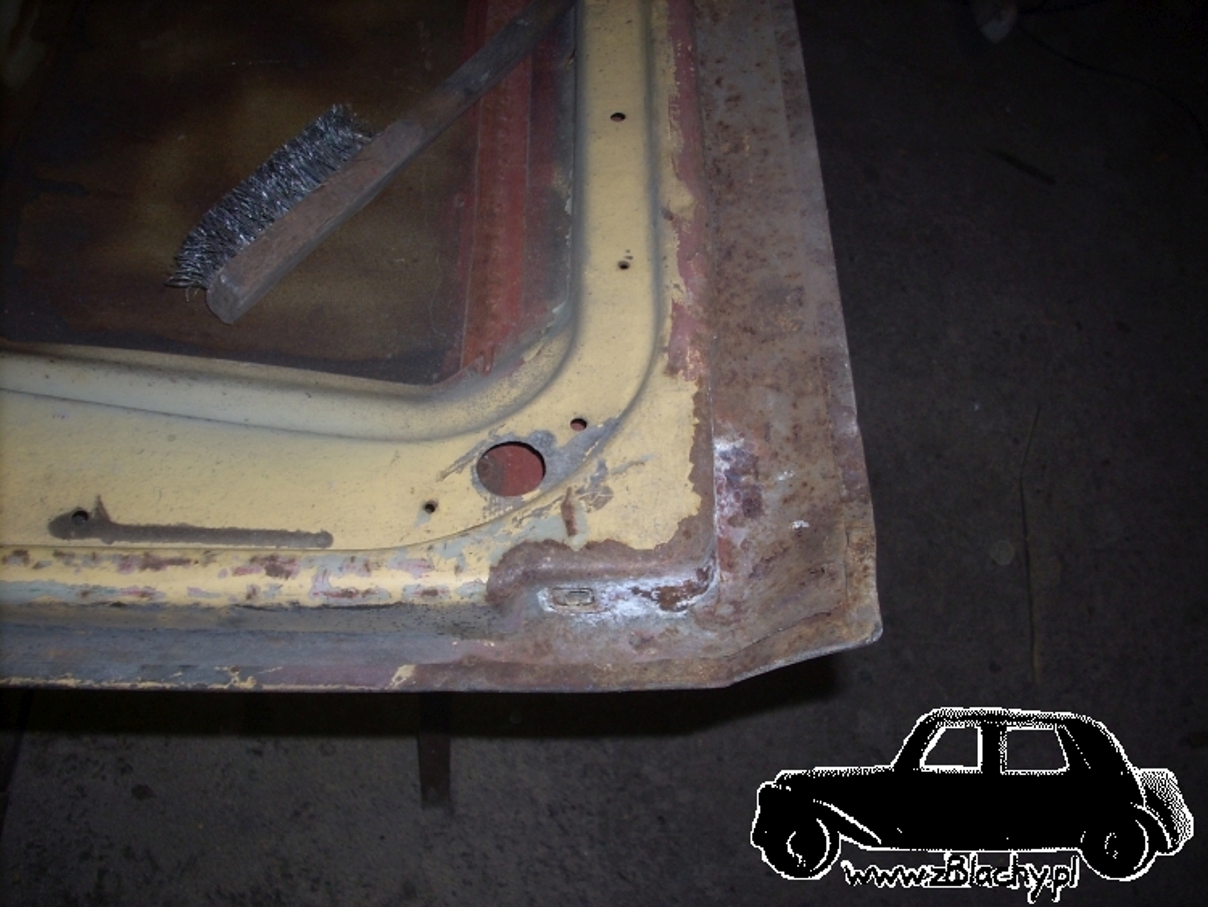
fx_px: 1292
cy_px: 454
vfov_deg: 38.7
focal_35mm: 37
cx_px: 604
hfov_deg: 50.1
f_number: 2.8
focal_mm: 6.2
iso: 64
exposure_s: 1/60
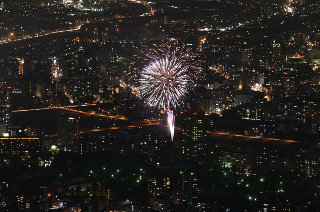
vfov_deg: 5.7
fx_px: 2129
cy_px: 106
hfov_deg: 8.6
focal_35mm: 240
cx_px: 160
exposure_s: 4
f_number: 5.6
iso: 100
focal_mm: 160
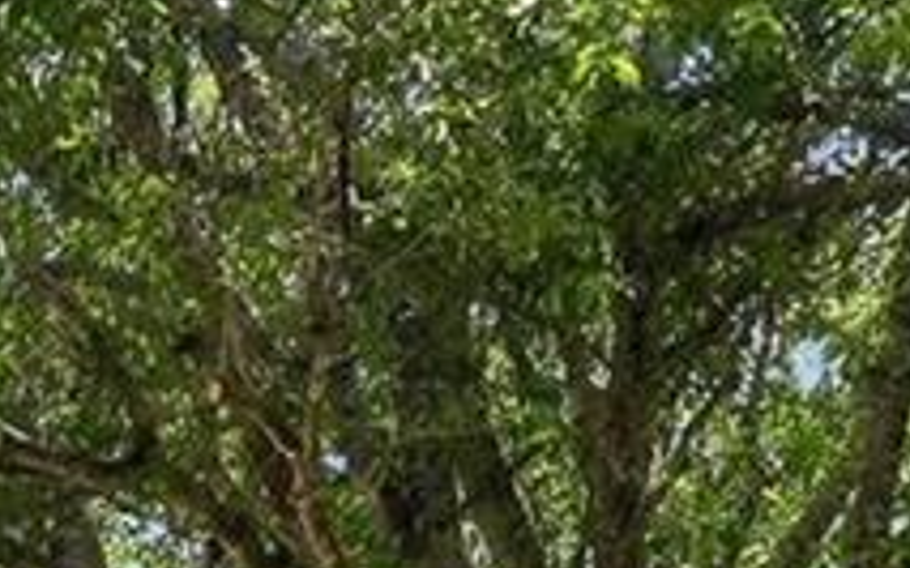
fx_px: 3992
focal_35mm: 161
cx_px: -1201
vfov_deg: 7.3
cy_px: 1674
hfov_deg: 11.1
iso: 50
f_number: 8
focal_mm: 14
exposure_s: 1/50
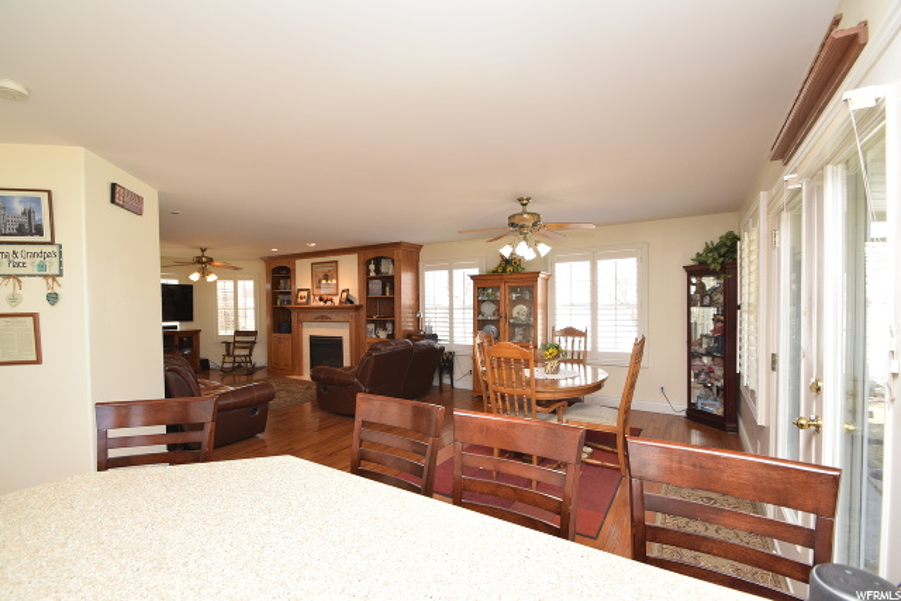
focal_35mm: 15
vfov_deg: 77.4
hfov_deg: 100.4
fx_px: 375
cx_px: 450
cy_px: 300
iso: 450
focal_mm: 10
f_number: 5.6
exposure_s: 1/125
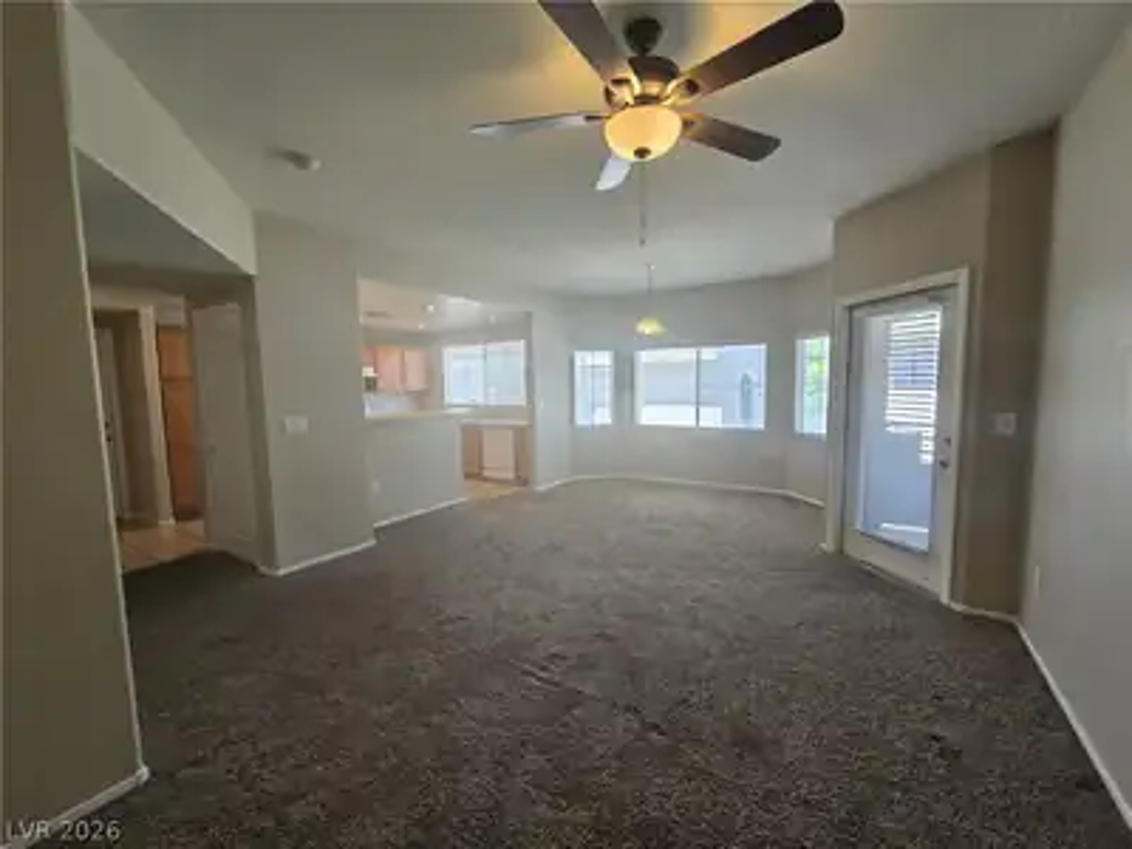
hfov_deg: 106.2
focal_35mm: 13
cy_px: 424
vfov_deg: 89.9
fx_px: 425
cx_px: 566
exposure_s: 1/60
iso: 64
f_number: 2.2
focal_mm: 2.2
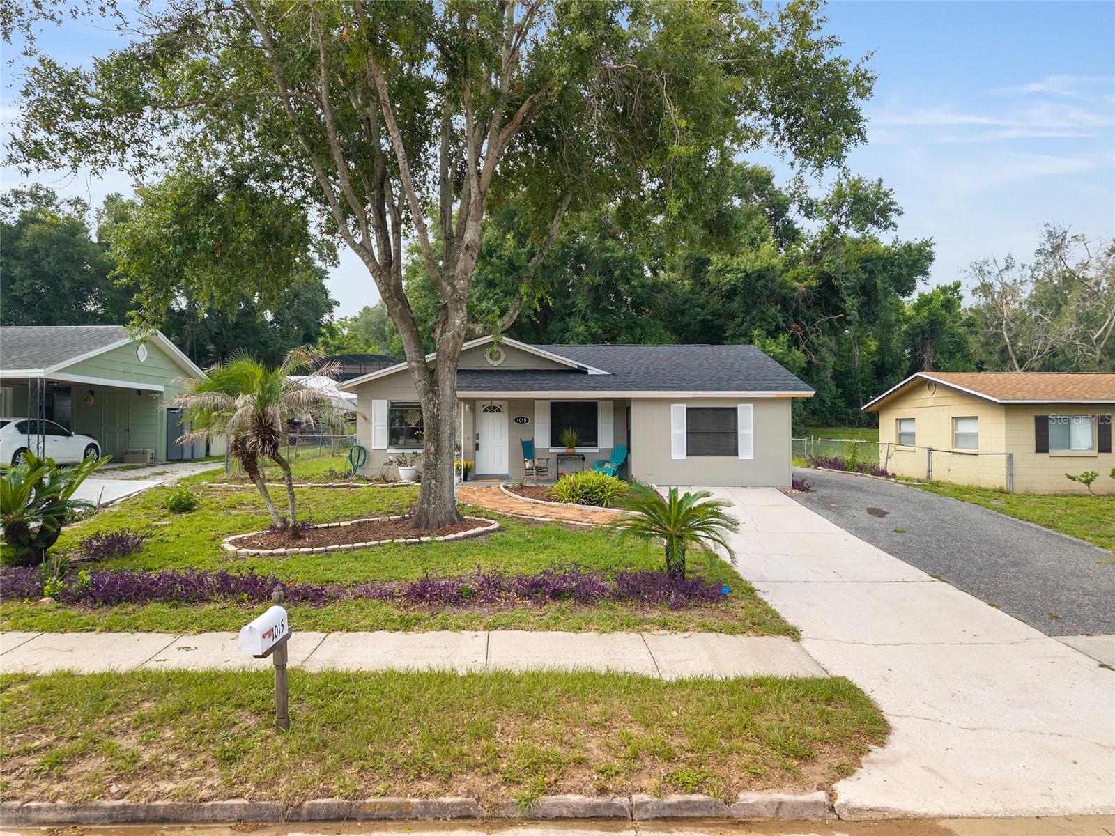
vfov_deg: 56.8
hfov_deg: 71.6
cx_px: 558
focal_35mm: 24
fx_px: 773
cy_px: 418
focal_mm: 8.67
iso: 180
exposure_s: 1/60
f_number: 1.8
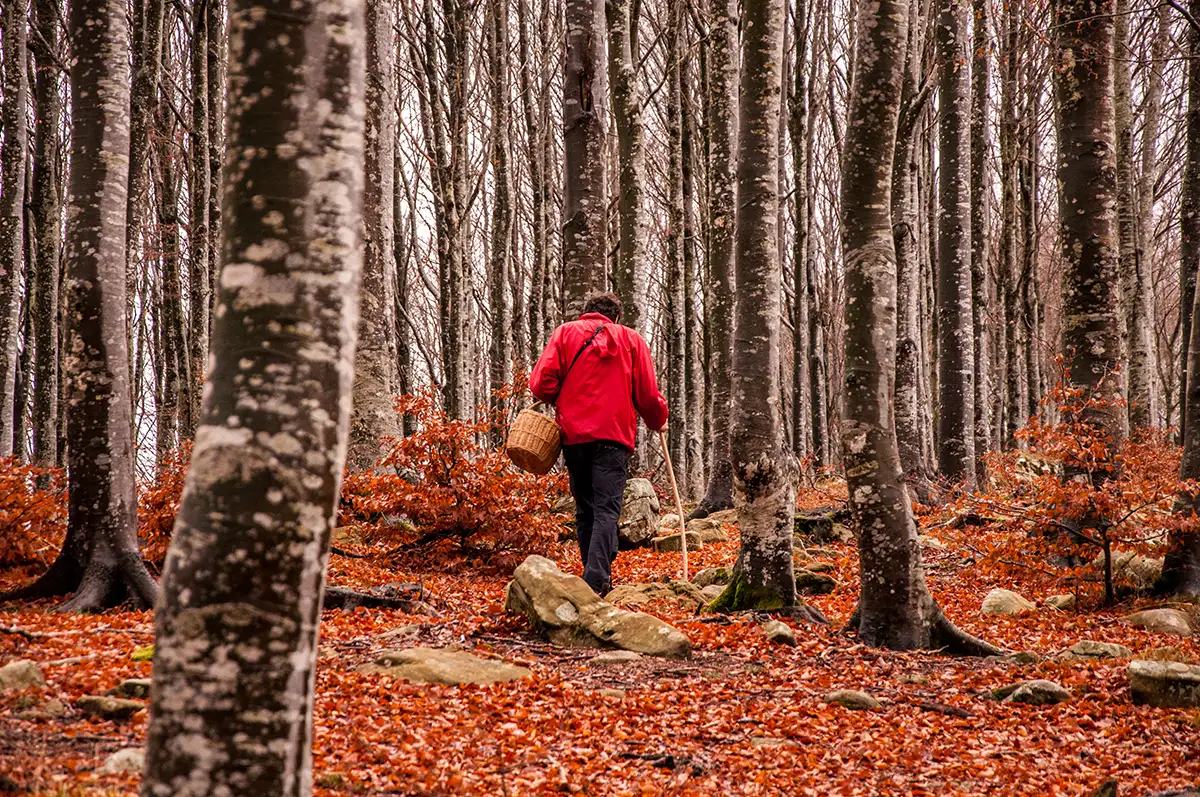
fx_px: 4894
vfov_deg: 9.3
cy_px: 398
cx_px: 600
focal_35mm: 147
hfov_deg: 14.0
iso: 800
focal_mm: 98
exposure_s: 1/500
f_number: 5.6
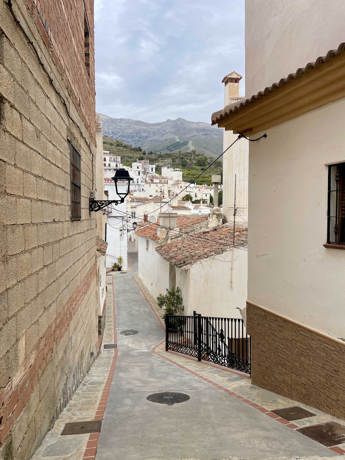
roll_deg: -0.1
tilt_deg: -1.7
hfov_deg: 53.1
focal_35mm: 26
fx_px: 346
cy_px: 230
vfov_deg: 67.3
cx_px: 172
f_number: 1.6
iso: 32
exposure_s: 1/2257
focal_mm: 4.2
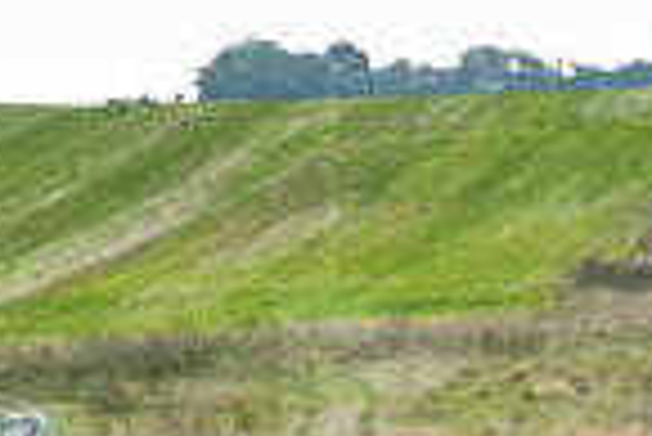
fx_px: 7197
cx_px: -144
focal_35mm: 397
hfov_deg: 5.2
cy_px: 106
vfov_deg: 3.5
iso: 200
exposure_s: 1/200
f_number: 8
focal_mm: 48
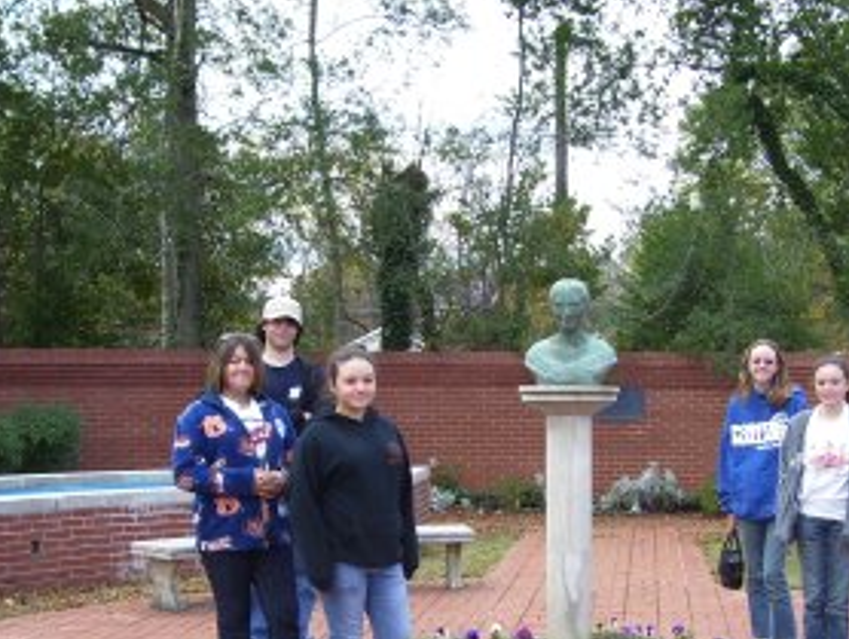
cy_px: 492
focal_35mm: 55
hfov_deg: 34.8
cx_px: 522
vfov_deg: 26.2
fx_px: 1350
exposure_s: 1/250
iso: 80
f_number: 2.7
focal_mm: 5.6
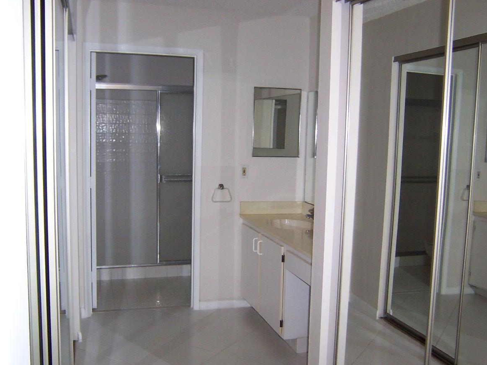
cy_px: 187
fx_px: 521
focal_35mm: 37
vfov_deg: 38.7
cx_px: 245
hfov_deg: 50.1
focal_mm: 5.6
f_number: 2.8
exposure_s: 1/60
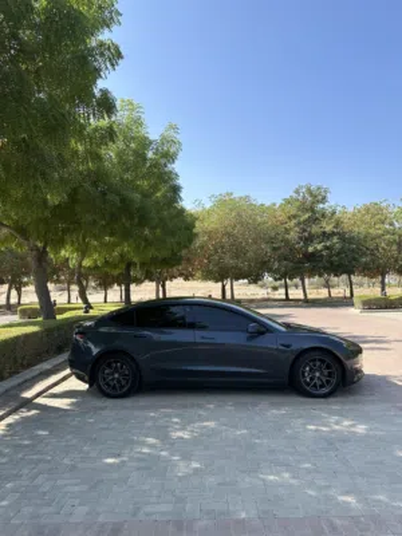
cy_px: 268
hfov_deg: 56.8
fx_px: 372
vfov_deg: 71.6
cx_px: 201
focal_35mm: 24
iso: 80
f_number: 1.78
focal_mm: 6.86
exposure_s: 1/2967
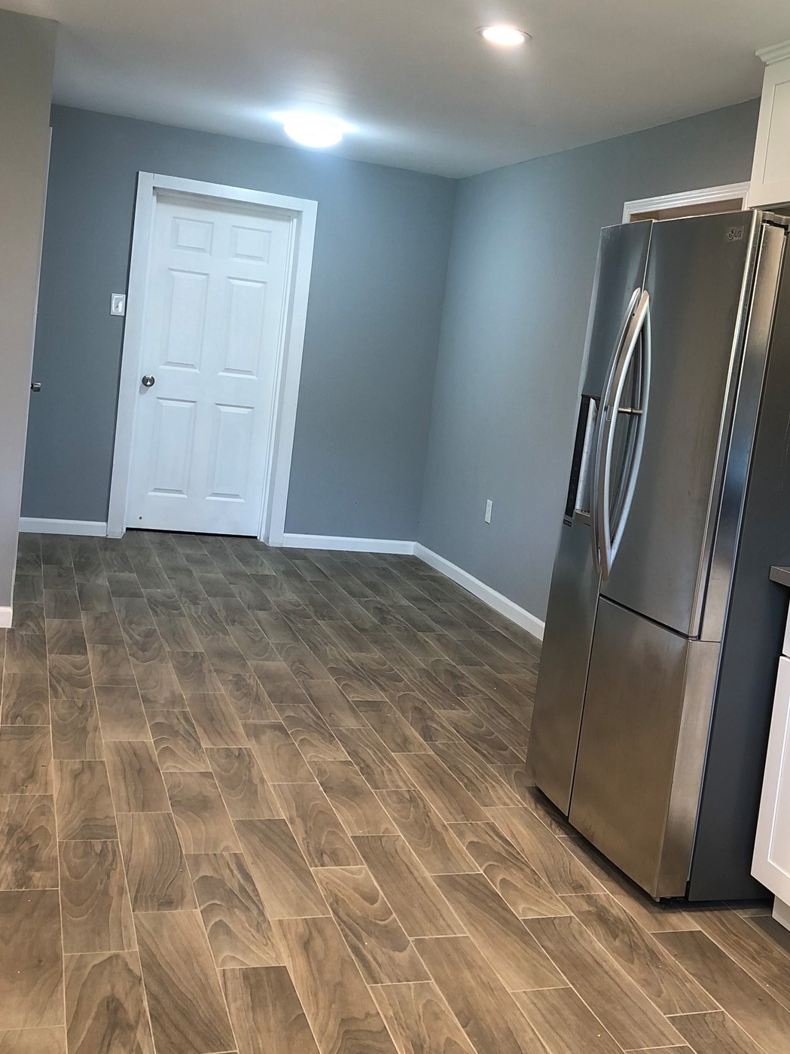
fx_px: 1248
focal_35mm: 41
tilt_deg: -5.3
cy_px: 496
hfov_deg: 34.8
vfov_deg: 45.8
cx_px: 534
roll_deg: -7.7
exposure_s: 1/24
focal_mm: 4
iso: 40
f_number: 1.8
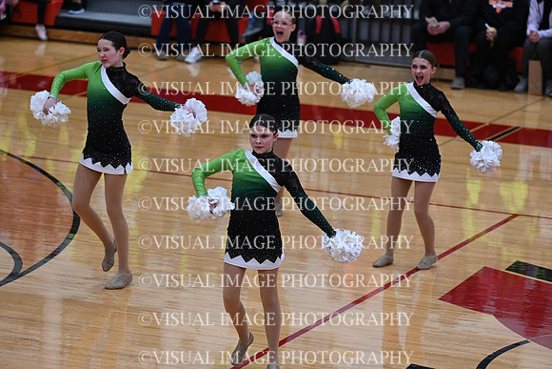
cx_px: 276
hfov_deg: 10.3
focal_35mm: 200
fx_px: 3067
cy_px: 184
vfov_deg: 6.9
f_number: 4
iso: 4000
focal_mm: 200
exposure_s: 1/400
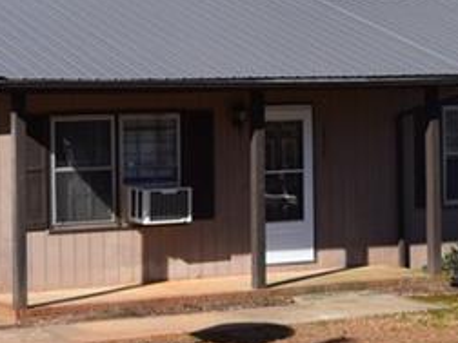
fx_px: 1627
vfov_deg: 12.0
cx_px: 20
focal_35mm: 123
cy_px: 58
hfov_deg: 15.8
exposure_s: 1/320
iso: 200
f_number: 9
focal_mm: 21
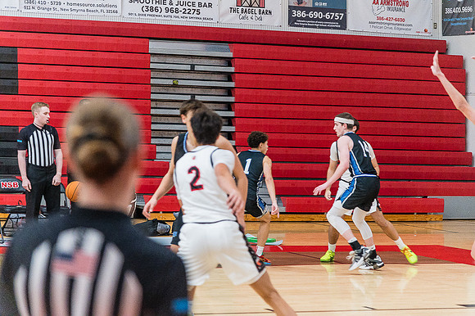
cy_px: 158
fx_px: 1582
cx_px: 238
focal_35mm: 120
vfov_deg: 11.4
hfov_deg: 17.1
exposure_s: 1/320
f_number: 4
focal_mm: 120
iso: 5000
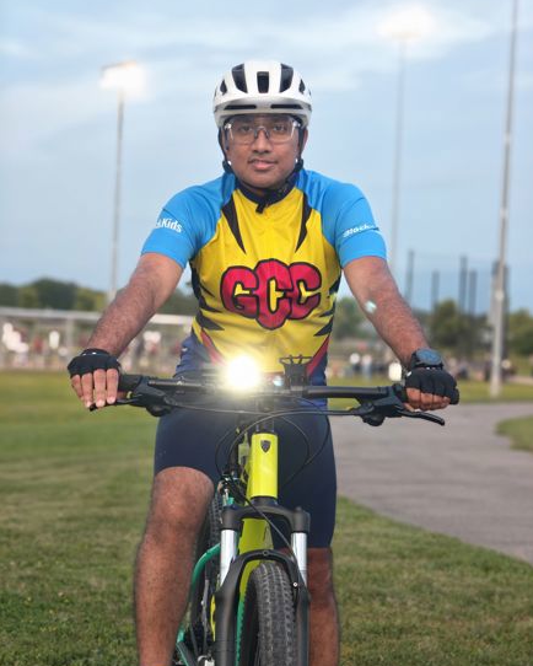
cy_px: 334
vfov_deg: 25.7
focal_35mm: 74
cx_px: 269
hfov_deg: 20.7
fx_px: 1458
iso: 500
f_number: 4.5
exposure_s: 1/40
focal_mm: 13.3
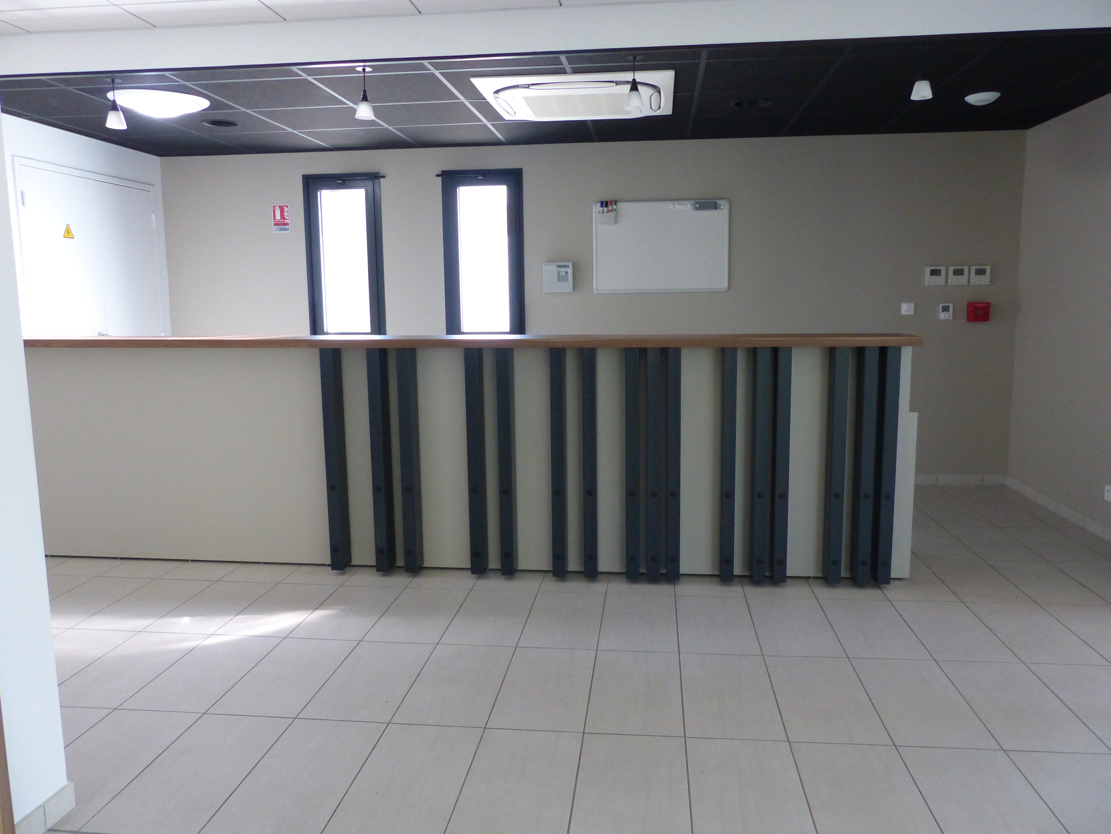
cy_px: 417
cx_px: 556
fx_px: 834
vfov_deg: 53.1
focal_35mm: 26
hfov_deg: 67.3
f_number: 2.8
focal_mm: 4.5
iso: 400
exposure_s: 1/125
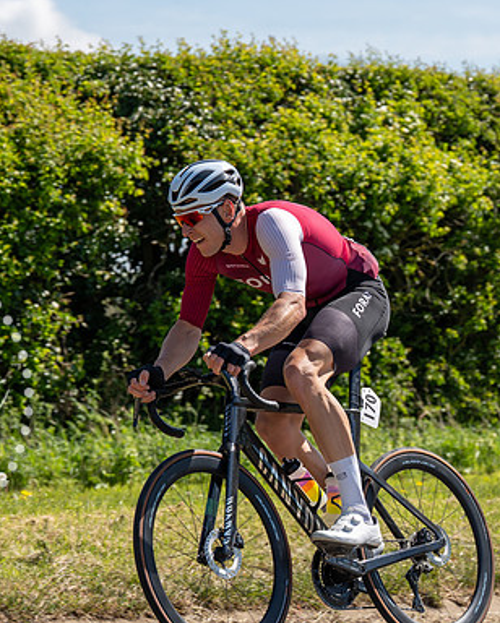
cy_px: 258
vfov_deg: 10.3
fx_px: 3472
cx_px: 177
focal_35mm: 188
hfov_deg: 8.2
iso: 250
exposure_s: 1/1000
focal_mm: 112
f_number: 5.6
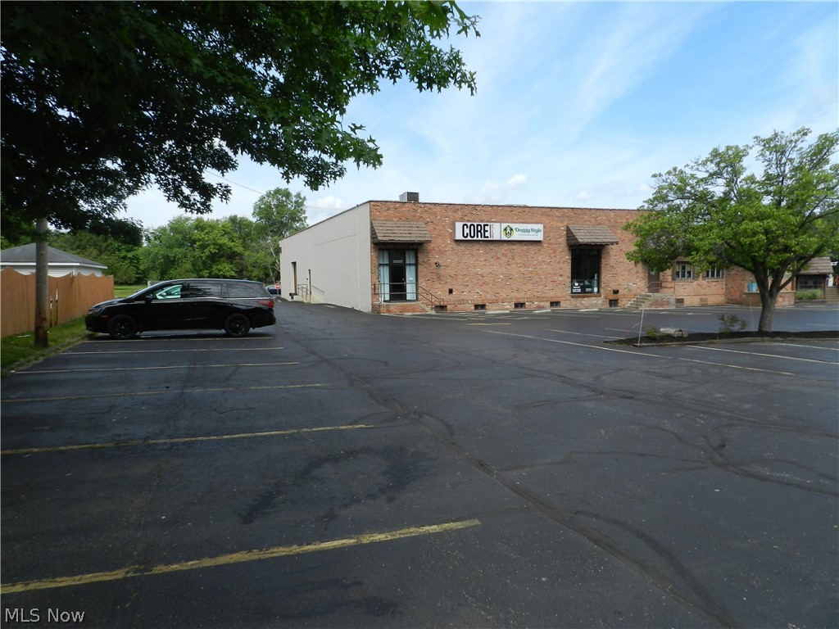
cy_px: 314
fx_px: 557
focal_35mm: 23
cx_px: 420
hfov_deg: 73.9
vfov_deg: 58.9
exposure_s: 1/640
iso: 160
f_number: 4
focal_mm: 4
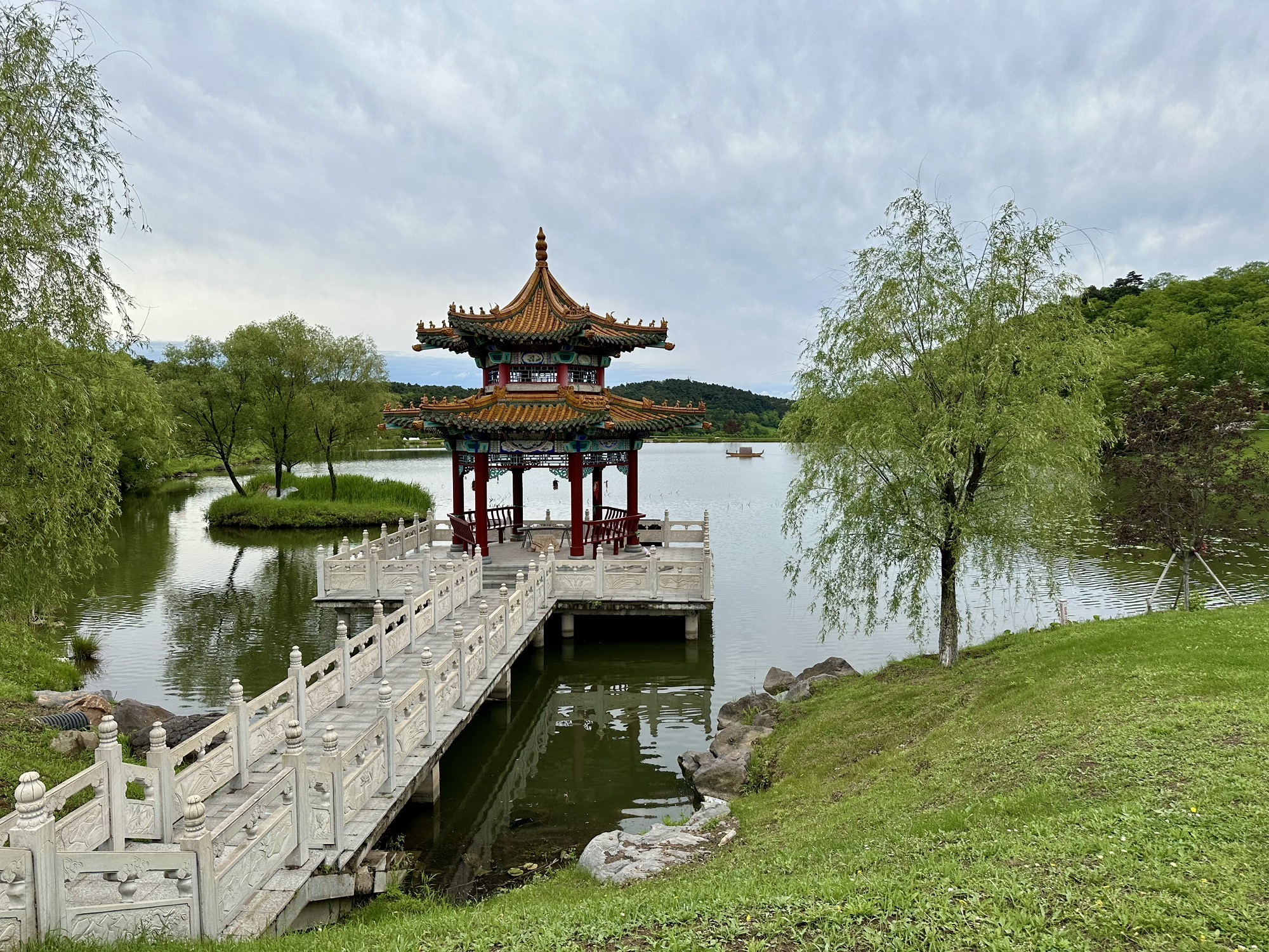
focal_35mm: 24
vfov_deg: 56.8
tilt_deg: -3.8
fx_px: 880
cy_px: 476
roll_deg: +0.4
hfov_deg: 71.6
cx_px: 634
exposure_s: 1/4762
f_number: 1.78
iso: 80
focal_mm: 6.86
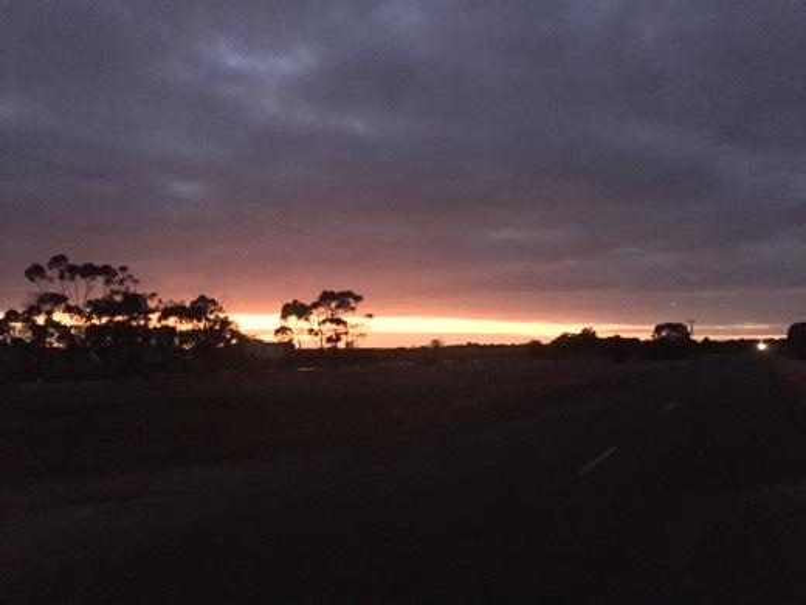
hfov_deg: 61.7
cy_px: 302
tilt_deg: +3.7
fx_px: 675
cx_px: 403
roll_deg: +0.5
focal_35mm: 29
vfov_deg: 48.2
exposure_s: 1/15
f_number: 2.2
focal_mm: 4.15
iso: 1250
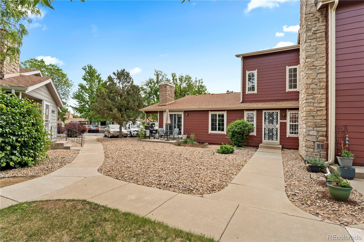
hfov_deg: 93.3
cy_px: 121
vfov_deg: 70.4
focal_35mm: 17
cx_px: 182
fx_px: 172
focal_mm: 17
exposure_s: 1/160
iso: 400
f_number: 9
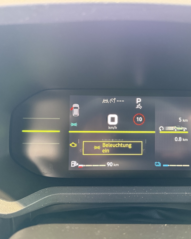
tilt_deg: -25.5
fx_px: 226
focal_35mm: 32
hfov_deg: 44.9
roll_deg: -1.5
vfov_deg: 55.7
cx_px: 132
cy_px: 121
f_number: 1.78
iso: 400
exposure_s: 1/50
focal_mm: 6.76
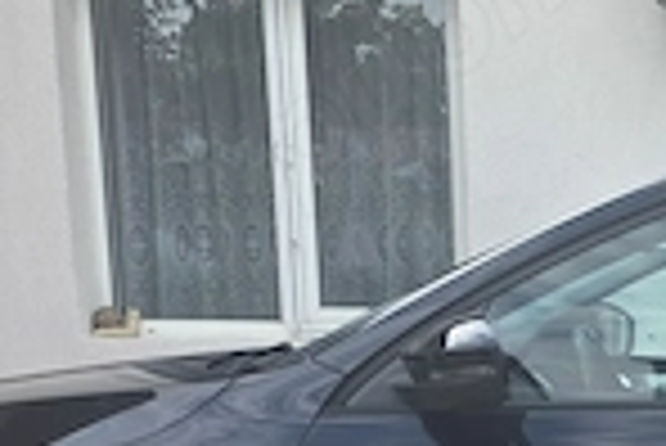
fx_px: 1796
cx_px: 864
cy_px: 703
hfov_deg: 19.4
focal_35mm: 97
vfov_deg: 13.2
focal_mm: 6.3
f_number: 1.7
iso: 50
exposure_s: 1/359
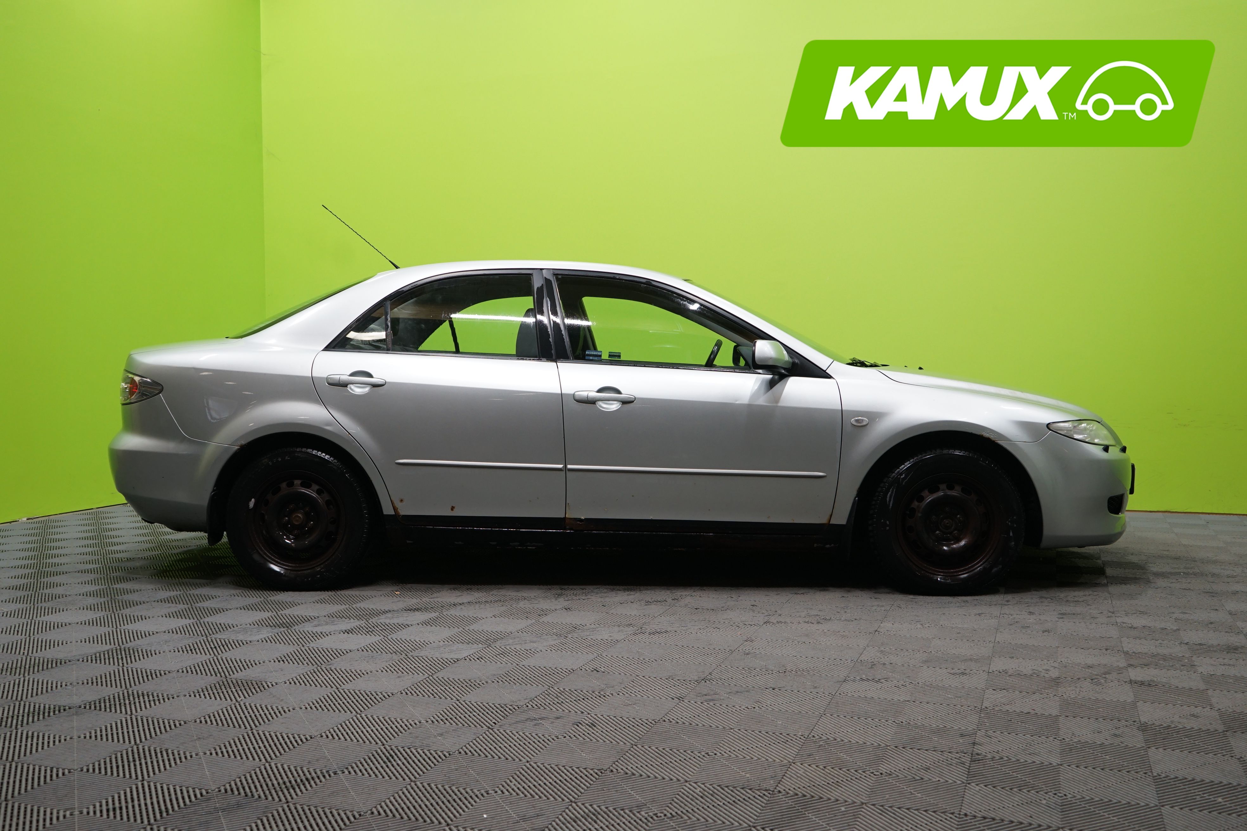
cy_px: 416
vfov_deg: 40.0
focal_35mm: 33
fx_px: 1143
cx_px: 624
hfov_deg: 57.2
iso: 640
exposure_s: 1/80
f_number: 4.5
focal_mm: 33
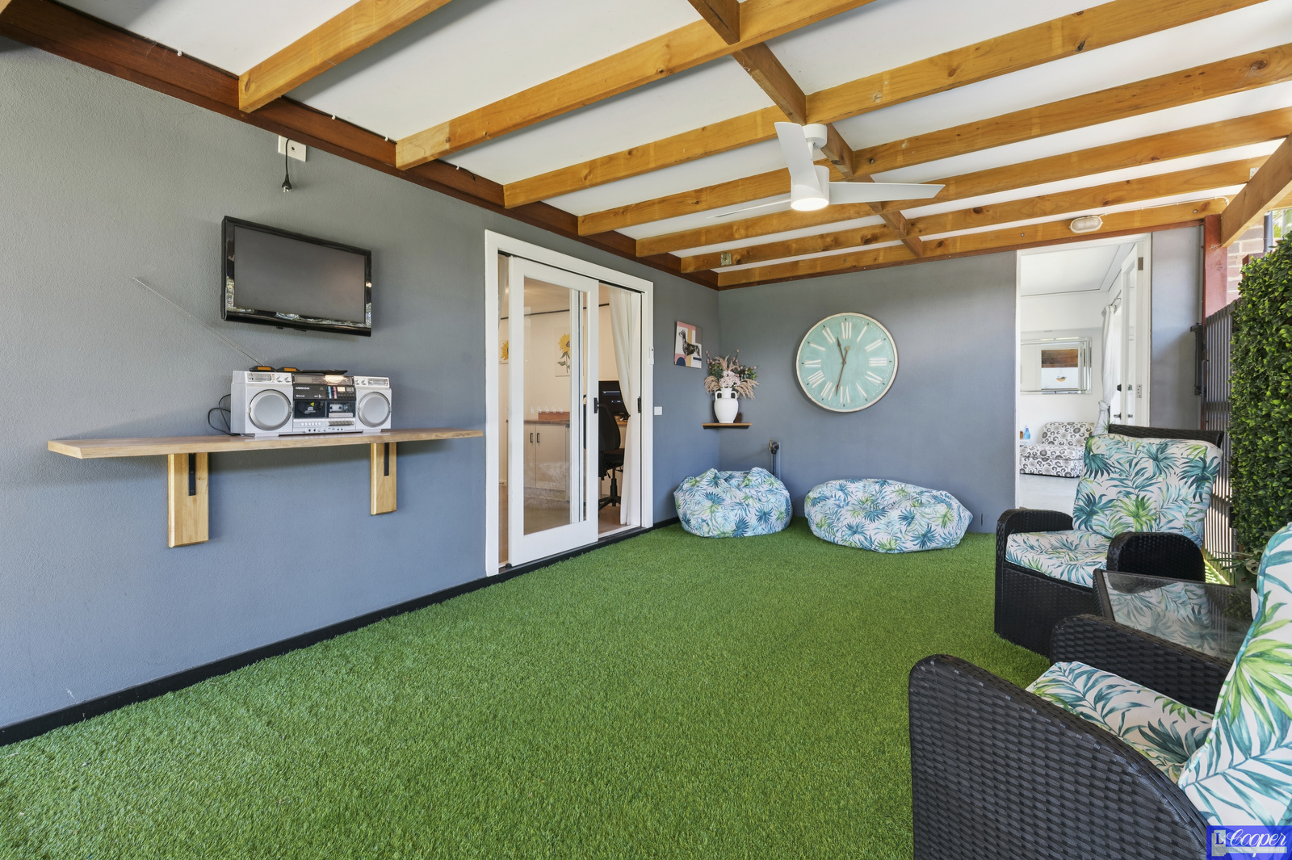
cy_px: 430
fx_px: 646
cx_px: 646
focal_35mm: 18
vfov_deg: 67.3
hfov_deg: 90.0
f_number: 9
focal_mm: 18
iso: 160
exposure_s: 1/6
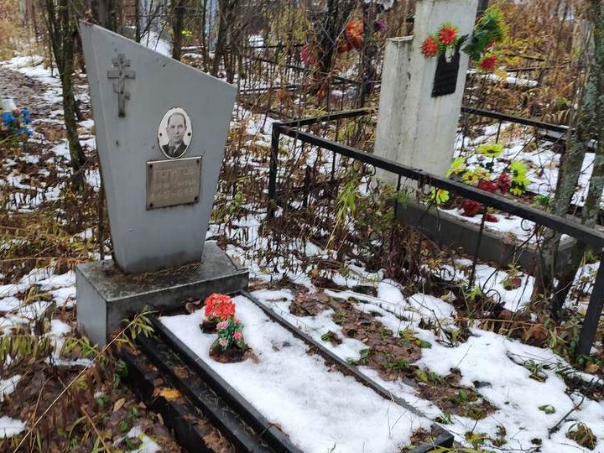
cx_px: 260
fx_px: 646
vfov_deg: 38.3
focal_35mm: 37
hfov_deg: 50.0
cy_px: 293
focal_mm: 4.77
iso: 175
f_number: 1.75
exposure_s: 1/60
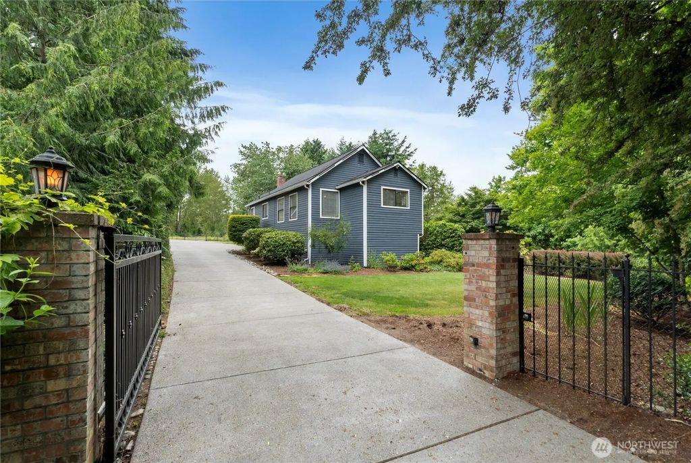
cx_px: 346
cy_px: 232
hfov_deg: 94.9
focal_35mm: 16
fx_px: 317
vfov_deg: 72.2
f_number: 8
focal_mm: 11
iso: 800
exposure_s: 1/125
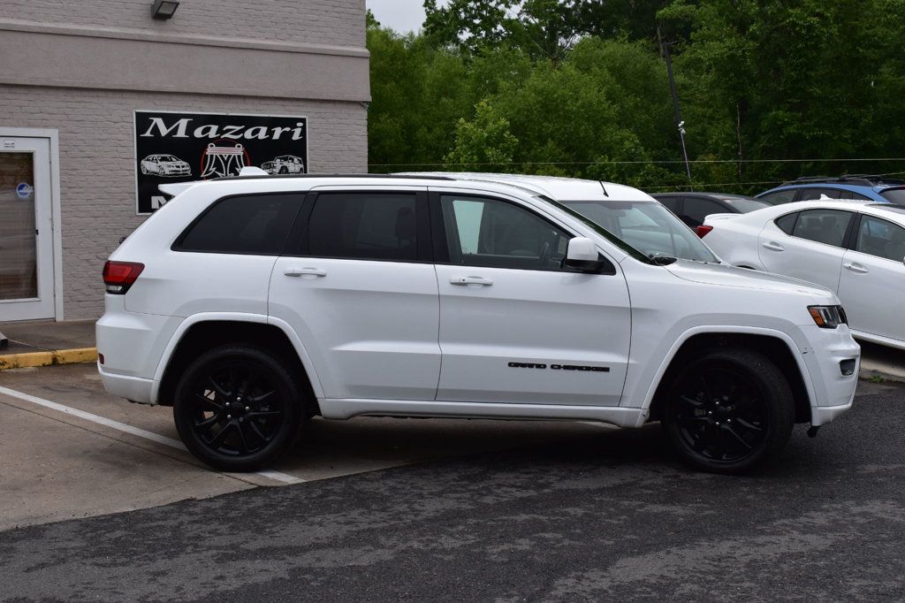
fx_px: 1319
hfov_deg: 37.9
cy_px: 302
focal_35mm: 52
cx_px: 452
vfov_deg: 25.7
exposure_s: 1/500
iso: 400
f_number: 11
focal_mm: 35
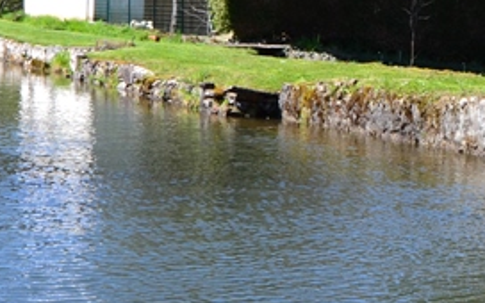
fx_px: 1335
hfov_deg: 20.2
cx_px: 428
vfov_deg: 12.9
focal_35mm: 101
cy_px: 53
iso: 400
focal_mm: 18
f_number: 10
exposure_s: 1/250
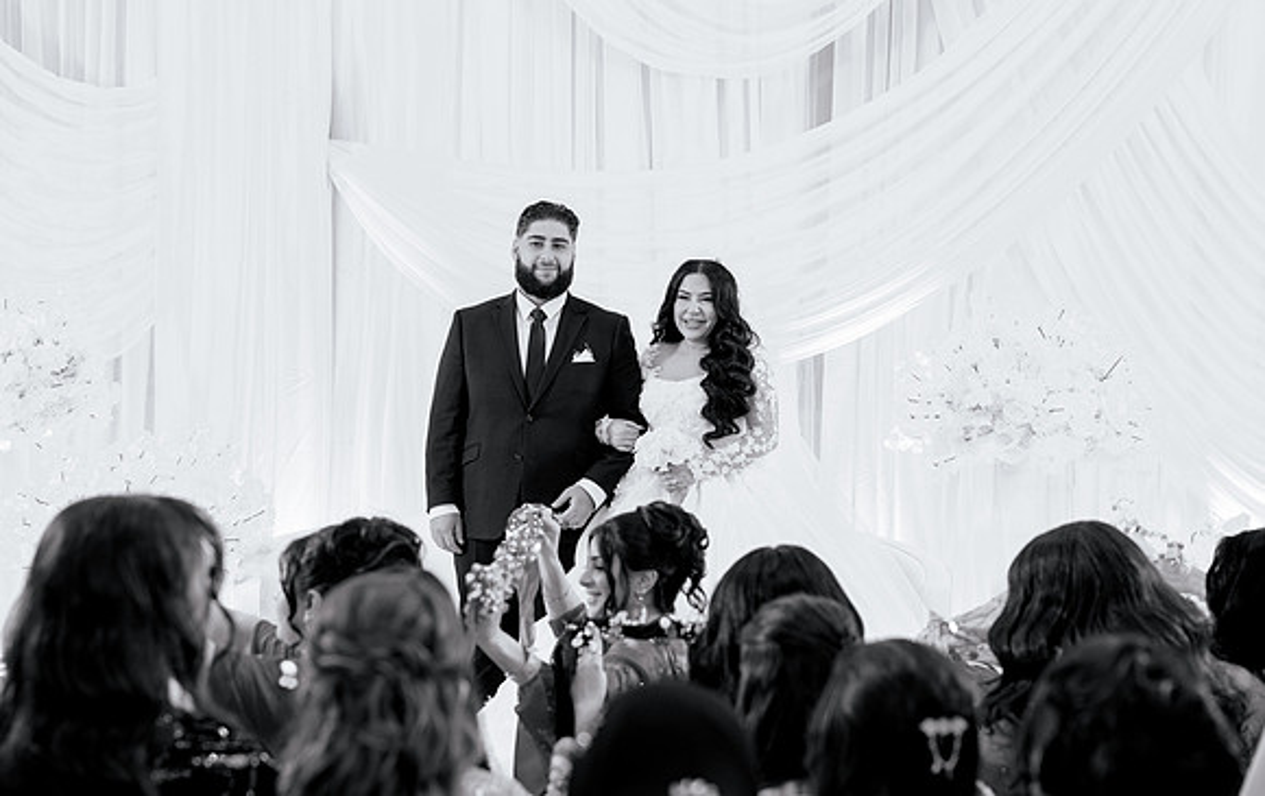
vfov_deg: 22.6
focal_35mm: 58
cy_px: 468
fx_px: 1991
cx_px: 570
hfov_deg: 35.2
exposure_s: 1/160
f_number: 2.8
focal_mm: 51
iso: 800
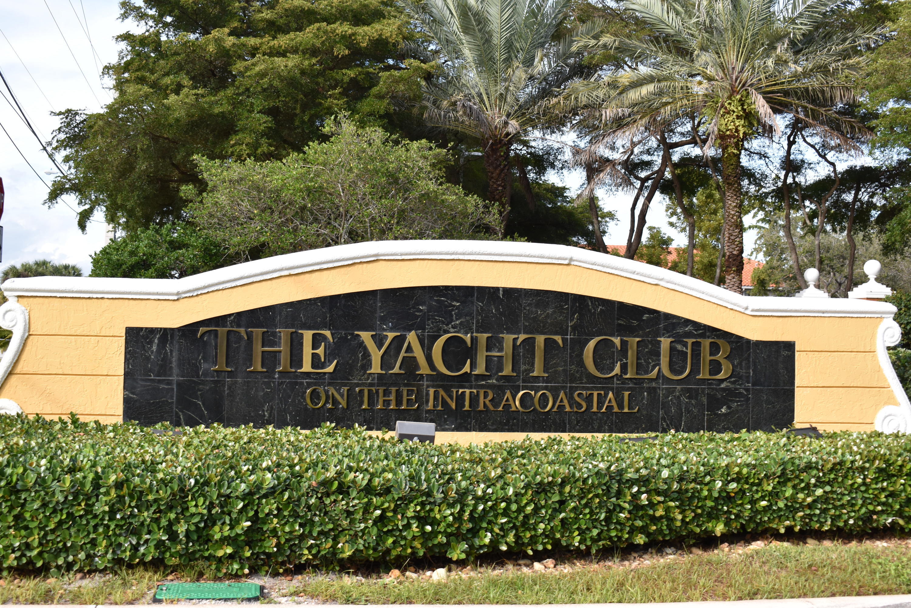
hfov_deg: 43.6
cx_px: 456
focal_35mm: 45
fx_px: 1139
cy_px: 304
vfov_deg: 29.9
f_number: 7.1
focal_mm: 30
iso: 200
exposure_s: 1/250
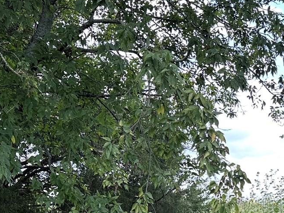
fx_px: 616
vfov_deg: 18.8
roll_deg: -1.1
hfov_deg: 24.7
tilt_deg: +2.8
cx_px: 287
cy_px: 245
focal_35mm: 75
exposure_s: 1/756
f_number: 1.78
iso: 80
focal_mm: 6.86
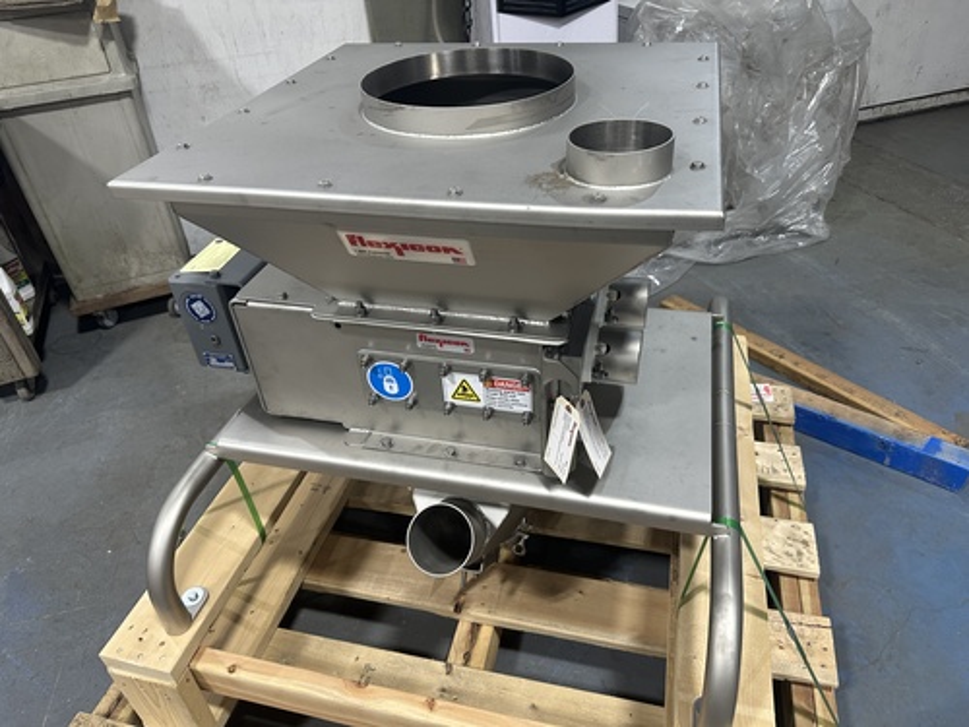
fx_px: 672
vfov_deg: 56.8
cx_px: 484
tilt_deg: -35.7
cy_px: 364
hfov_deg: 71.6
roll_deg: +3.7
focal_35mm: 24
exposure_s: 1/120
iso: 160
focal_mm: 6.86
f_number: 1.78
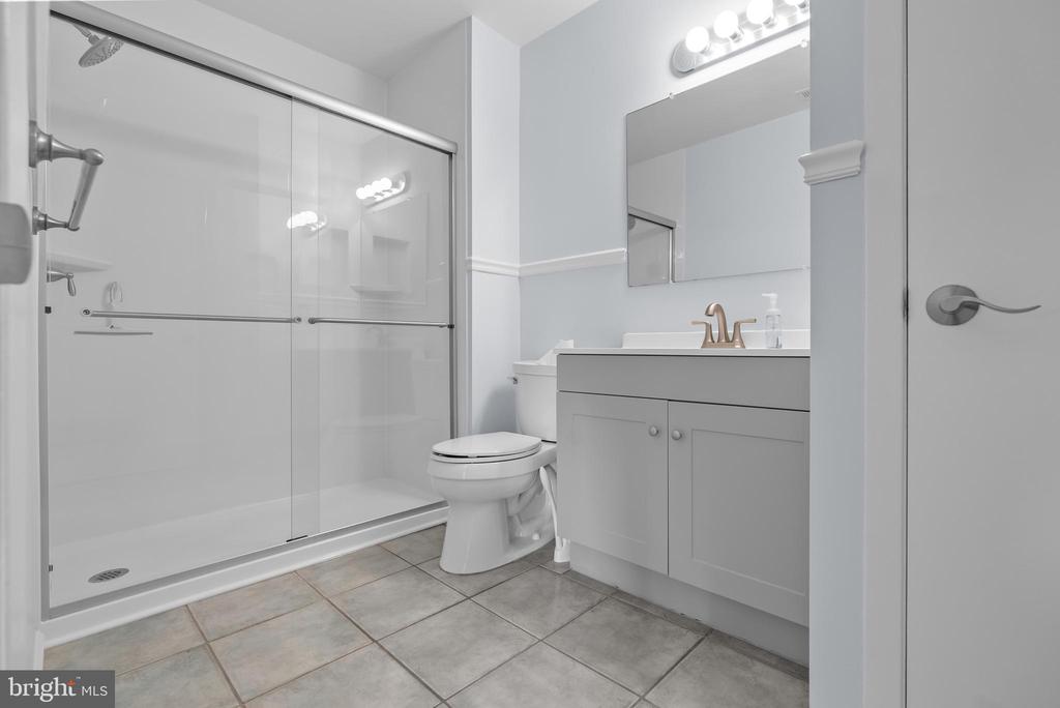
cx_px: 530
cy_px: 354
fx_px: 471
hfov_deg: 96.7
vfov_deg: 73.8
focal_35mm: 16
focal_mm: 16
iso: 640
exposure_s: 1/4
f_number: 6.3
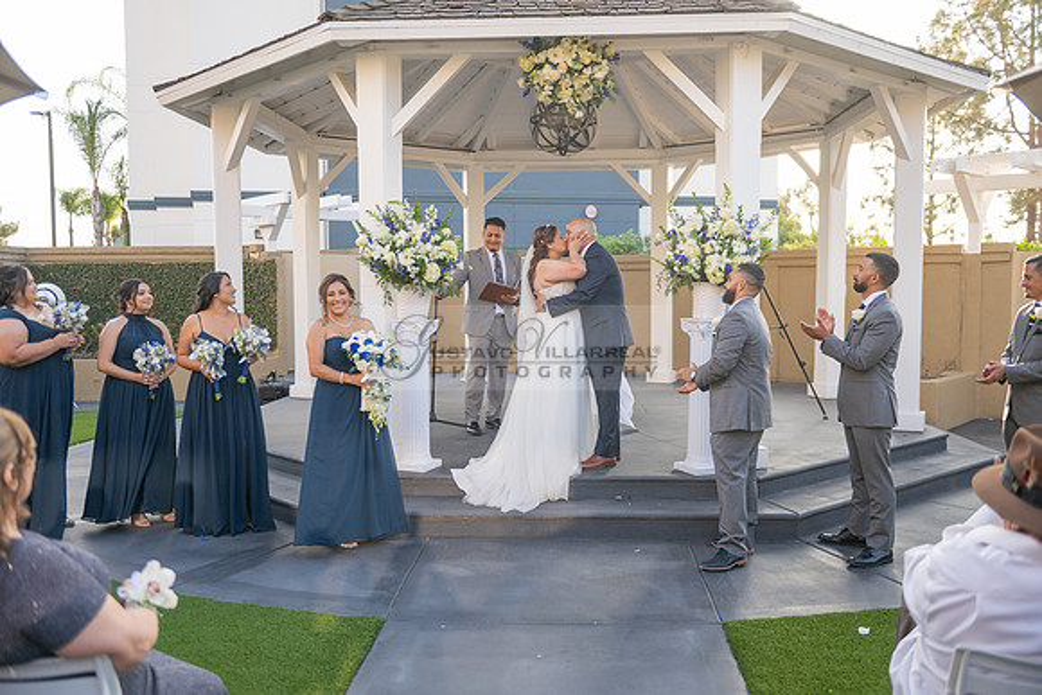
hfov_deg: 58.7
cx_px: 521
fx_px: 926
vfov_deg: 41.1
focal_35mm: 32
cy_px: 348
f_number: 2.8
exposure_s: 1/800
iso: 400
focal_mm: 32
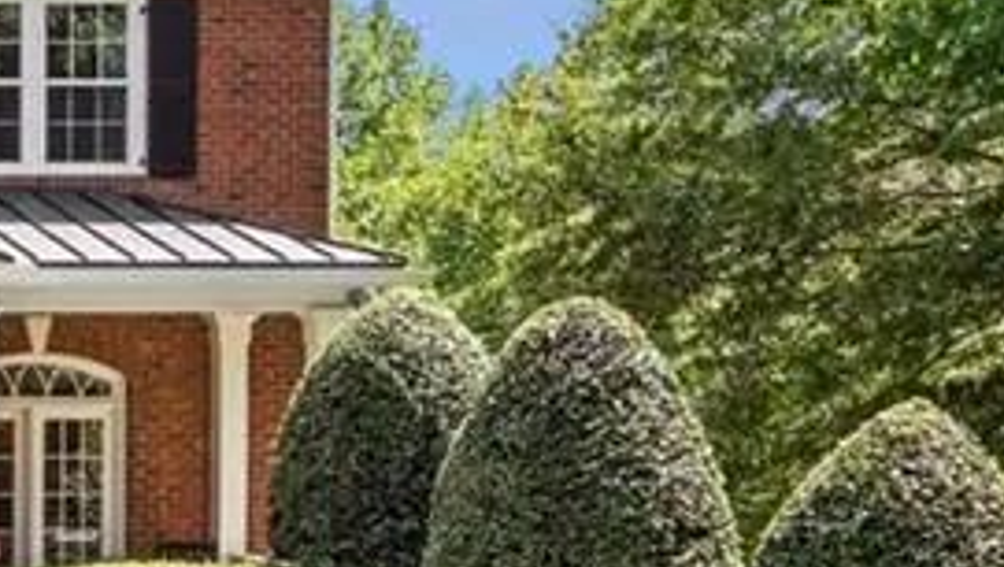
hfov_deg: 18.9
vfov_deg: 13.9
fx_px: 2318
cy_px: 389
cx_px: -797
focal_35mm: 87
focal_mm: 22
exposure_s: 1/400
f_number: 9
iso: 400
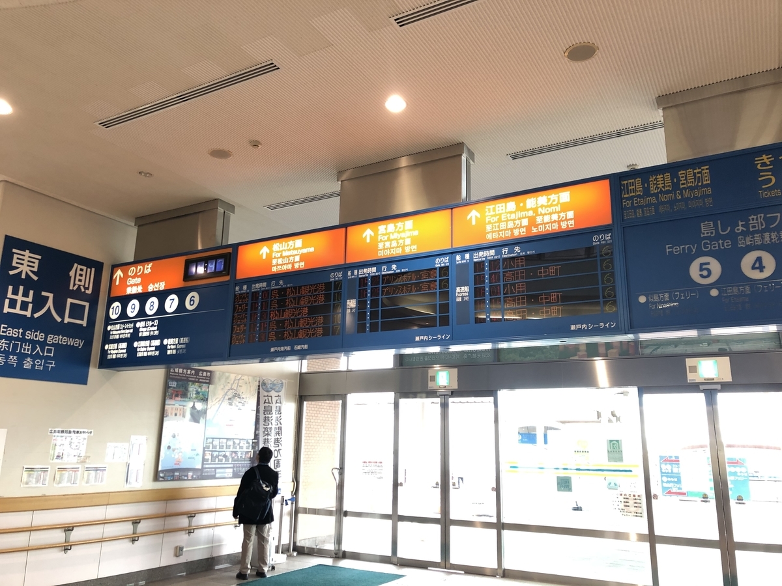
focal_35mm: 28
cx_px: 391
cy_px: 293
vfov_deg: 49.7
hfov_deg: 63.4
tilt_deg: +13.9
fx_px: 633
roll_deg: -2.1
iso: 40
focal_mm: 3.99
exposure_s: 1/24
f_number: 1.8
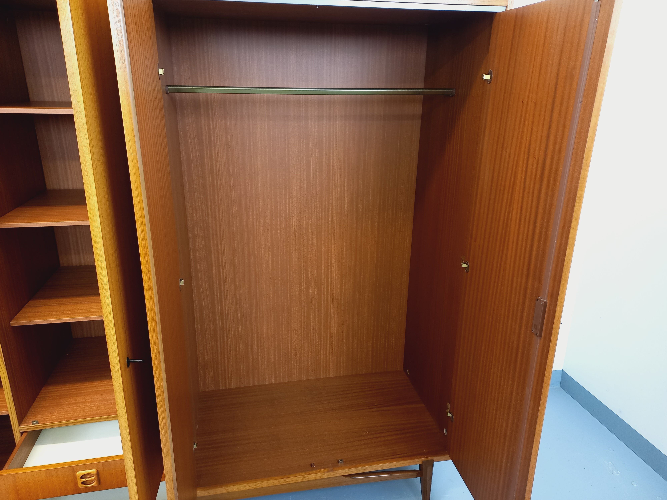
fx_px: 482
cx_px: 334
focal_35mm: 25
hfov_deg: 69.4
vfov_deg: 54.9
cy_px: 250
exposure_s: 1/33
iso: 320
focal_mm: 4.65
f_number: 1.8
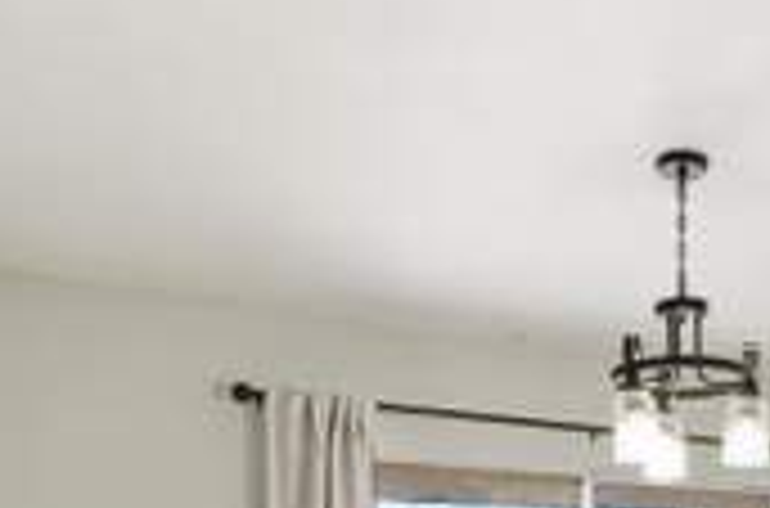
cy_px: 645
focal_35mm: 45
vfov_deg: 25.8
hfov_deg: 41.5
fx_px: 960
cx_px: 635
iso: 200
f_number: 8
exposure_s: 1/50
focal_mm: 16
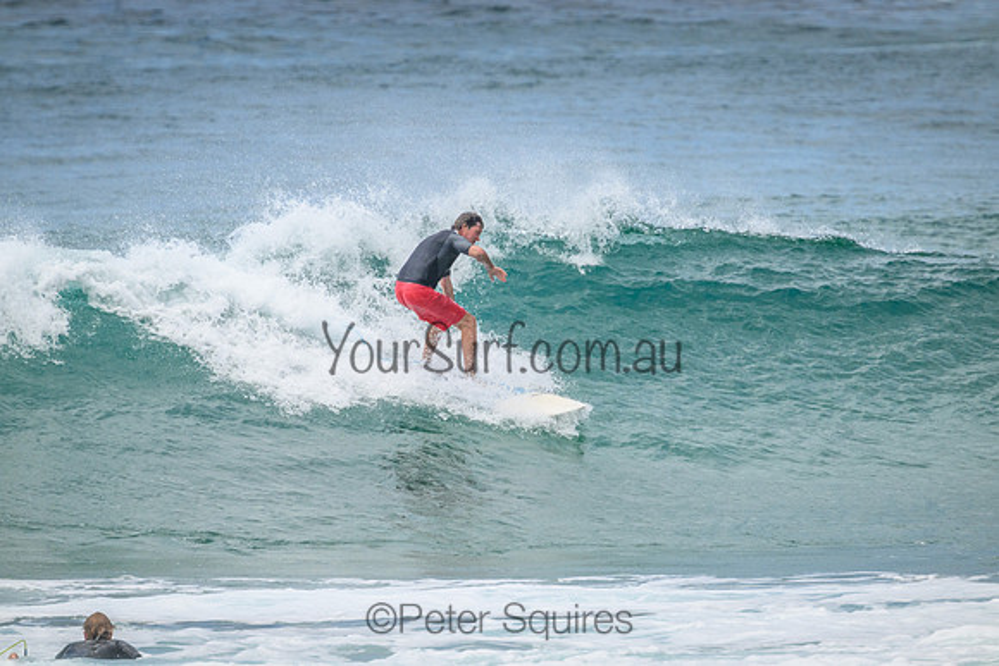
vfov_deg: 1.7
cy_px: 333
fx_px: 22204
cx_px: 500
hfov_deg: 2.6
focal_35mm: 800
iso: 1250
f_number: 11
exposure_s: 1/3200
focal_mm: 800
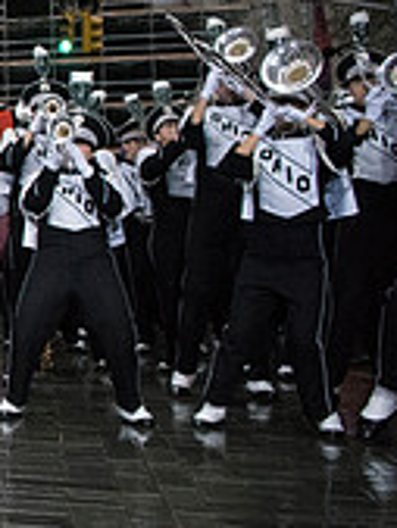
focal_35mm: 79
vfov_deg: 24.5
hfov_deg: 14.1
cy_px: 161
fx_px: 1207
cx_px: -500
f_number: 2.8
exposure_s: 1/4000
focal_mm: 24
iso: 10000
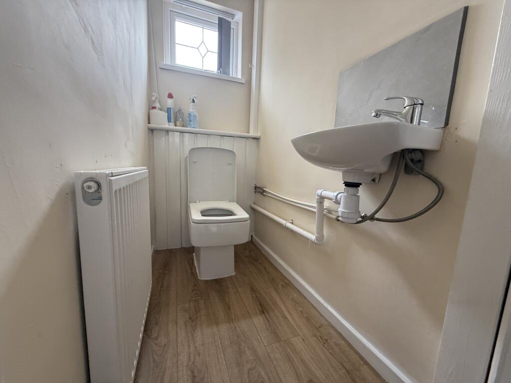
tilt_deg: -6.6
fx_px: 207
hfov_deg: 102.1
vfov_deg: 85.7
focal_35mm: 14
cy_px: 192
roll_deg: -2.8
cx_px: 256
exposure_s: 1/99
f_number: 2.2
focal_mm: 2.22
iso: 250
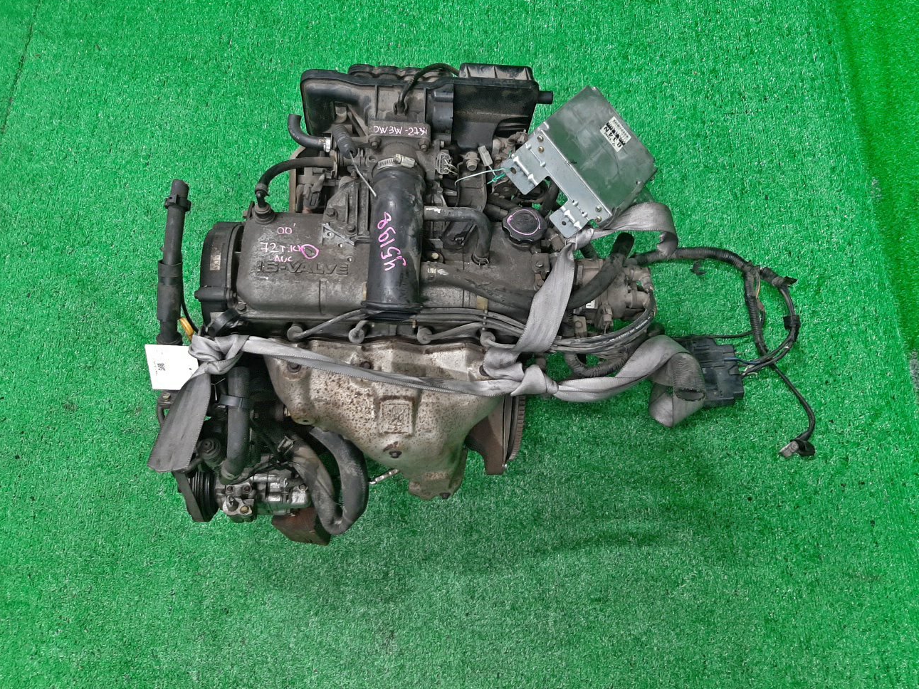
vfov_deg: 48.2
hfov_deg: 61.7
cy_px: 310
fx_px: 770
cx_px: 454
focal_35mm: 29
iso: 139
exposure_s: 1/50
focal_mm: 3.93
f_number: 1.7
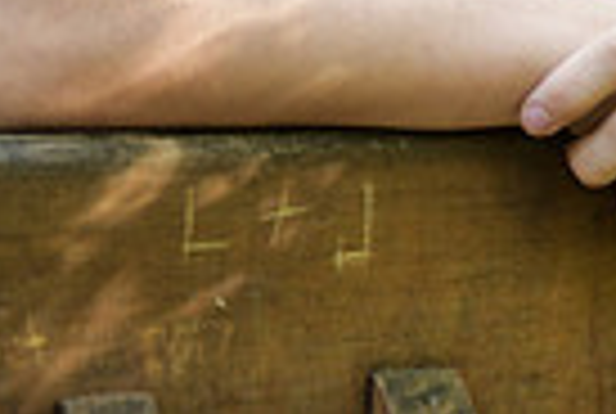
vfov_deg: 5.5
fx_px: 4201
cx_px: 531
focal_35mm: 245
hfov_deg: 8.4
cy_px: -452
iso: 200
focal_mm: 58
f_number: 2.8
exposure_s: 1/50
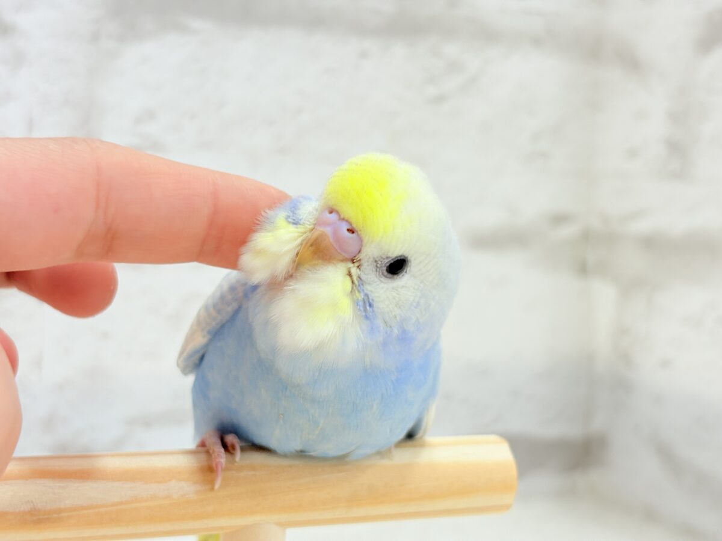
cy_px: 270
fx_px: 1085
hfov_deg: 36.8
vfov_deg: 28.0
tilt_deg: -5.2
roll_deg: -1.8
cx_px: 361
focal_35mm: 52
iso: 32
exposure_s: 1/50
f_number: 1.6
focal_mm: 5.96
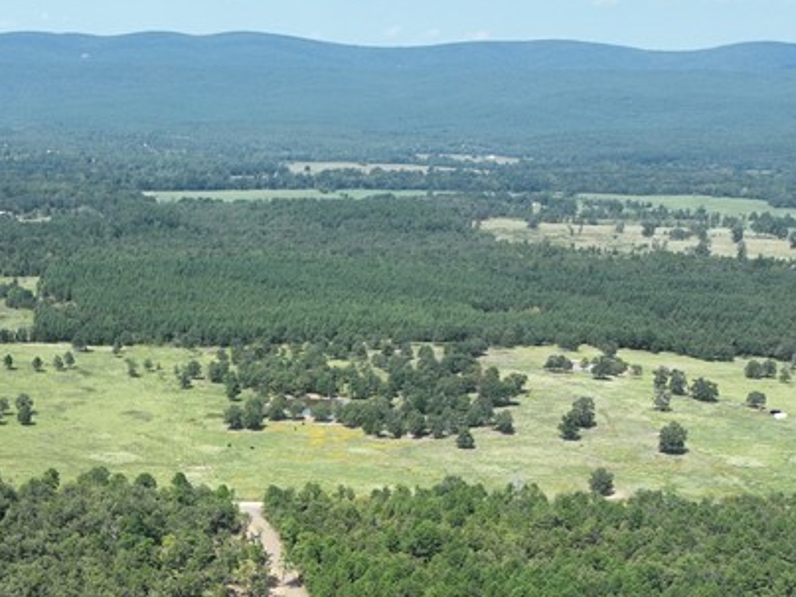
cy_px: 715
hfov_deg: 29.7
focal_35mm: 61
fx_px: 1402
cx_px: 16
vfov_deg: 22.2
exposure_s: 1/1250
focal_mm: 12.29
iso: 110
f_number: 2.8
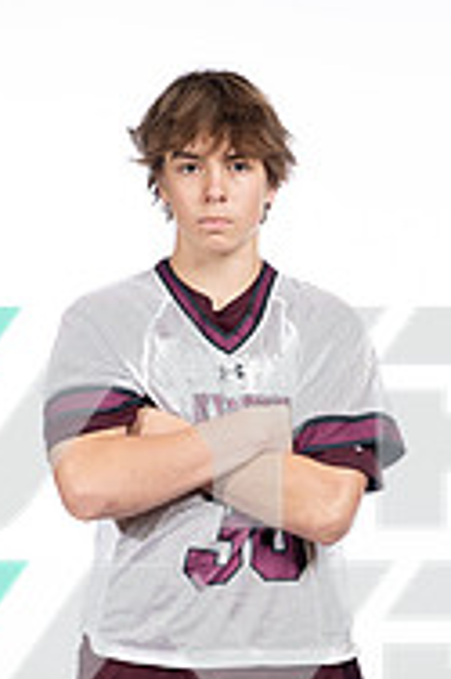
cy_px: 675
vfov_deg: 16.7
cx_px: 343
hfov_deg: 11.4
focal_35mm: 120
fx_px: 2259
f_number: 7.1
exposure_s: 1/250
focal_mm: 50
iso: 640
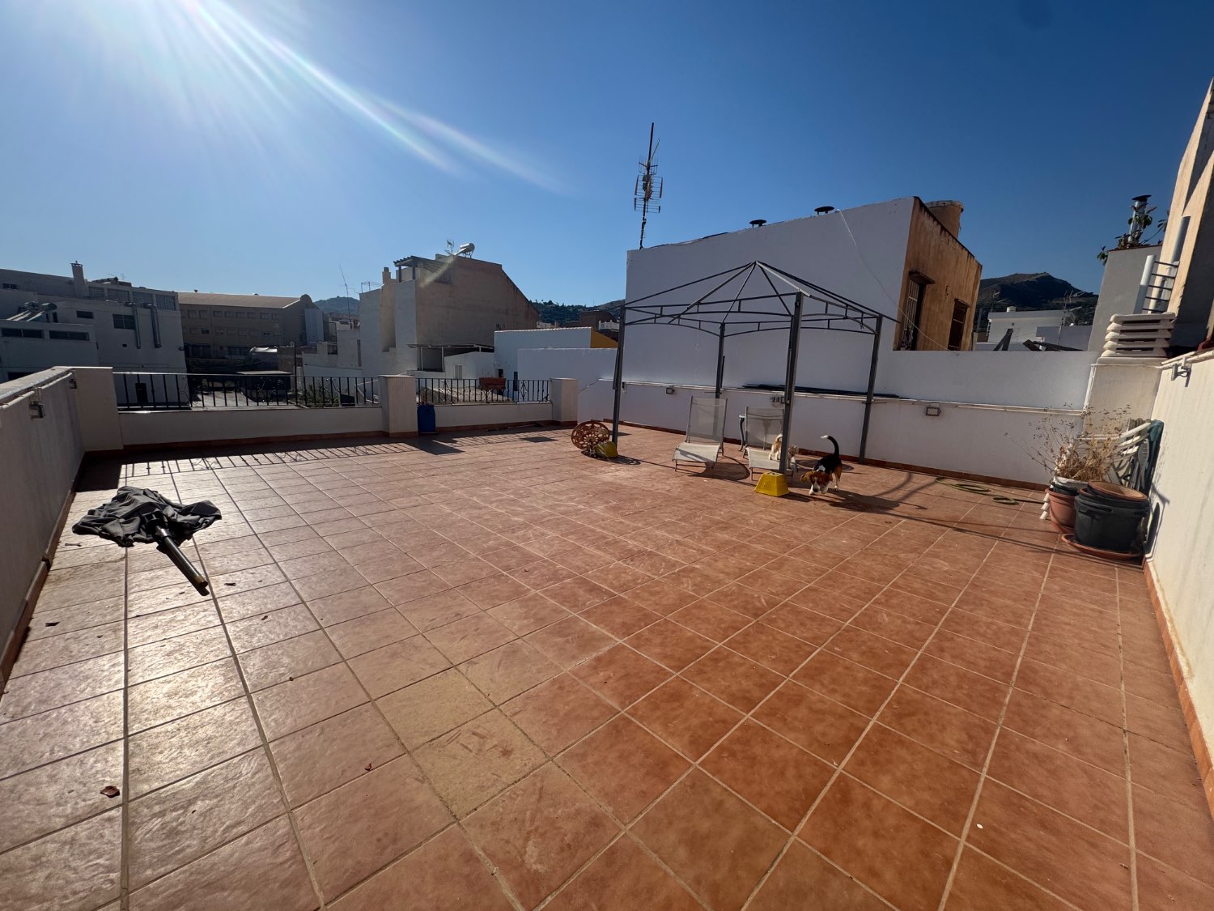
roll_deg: -2.9
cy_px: 456
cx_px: 607
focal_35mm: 14
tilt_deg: -7.9
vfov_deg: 85.7
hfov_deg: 102.1
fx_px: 491
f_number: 2.2
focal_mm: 2.22
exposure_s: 1/3546
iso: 50
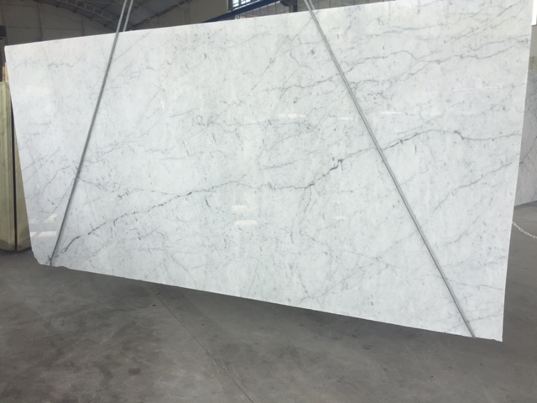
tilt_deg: -12.1
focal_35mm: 29
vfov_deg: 48.2
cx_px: 268
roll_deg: +0.5
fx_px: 450
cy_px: 202
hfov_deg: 61.7
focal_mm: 4.15
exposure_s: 1/549
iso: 32
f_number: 2.2
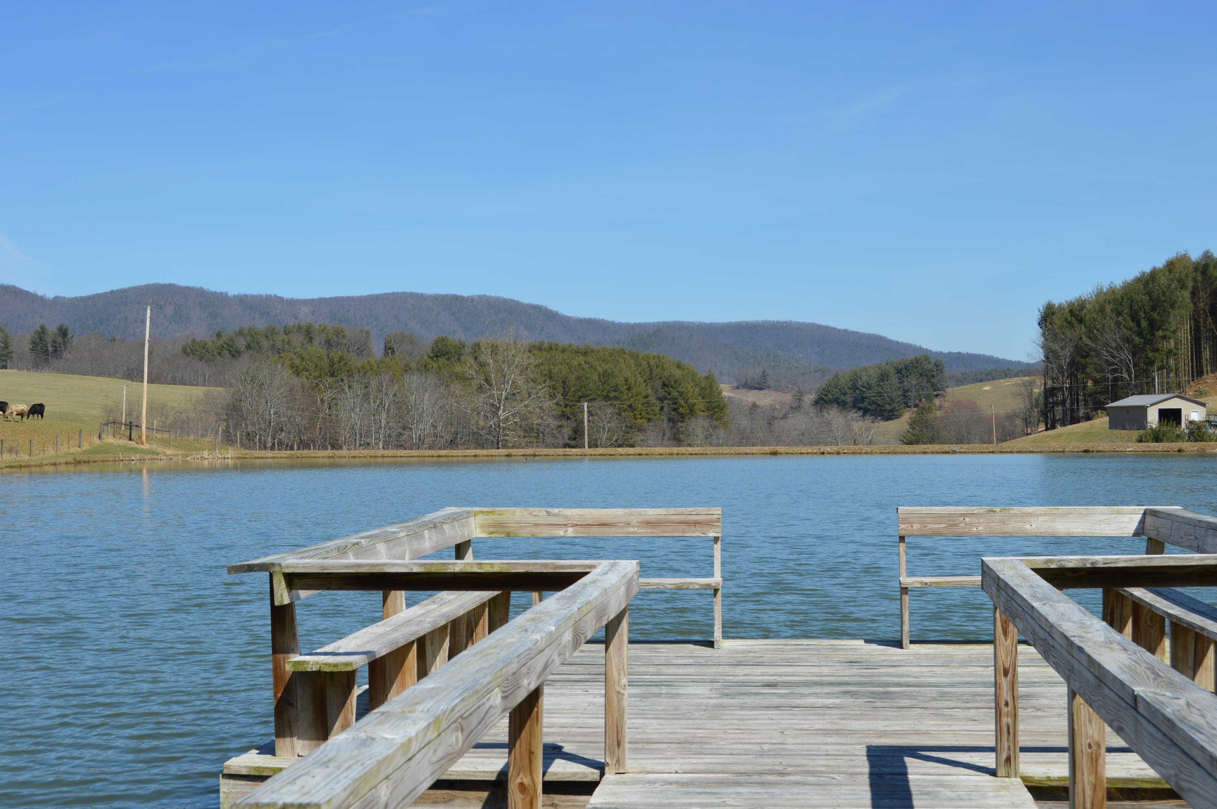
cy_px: 404
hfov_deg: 37.9
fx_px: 1773
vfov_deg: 25.7
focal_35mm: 52
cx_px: 608
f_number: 9
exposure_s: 1/320
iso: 100
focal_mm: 35
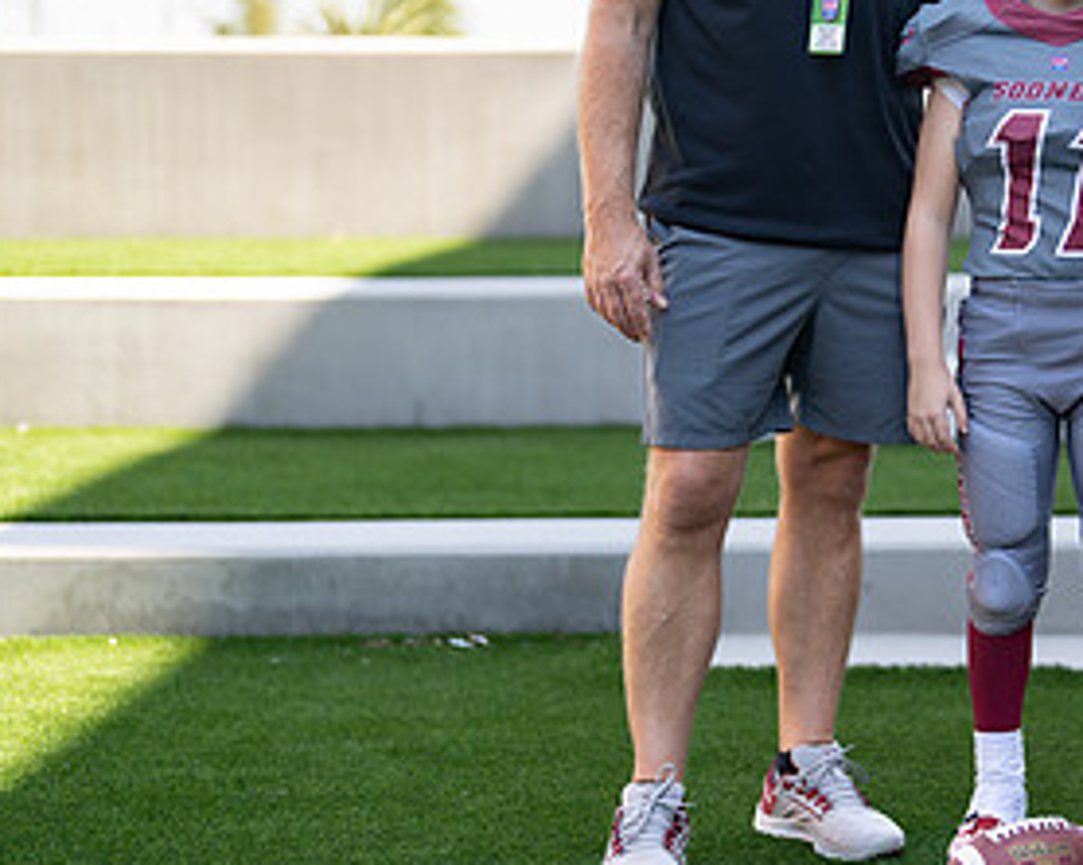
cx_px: 1075
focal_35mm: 105
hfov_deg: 17.9
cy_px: 281
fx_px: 3363
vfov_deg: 14.6
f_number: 1.2
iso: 100
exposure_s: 1/1600
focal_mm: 50
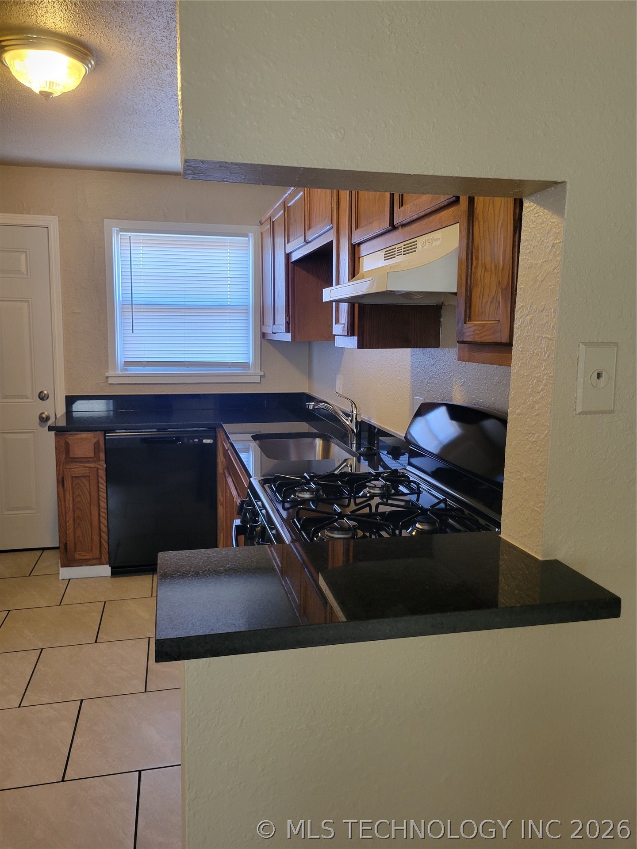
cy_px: 424
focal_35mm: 26
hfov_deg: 53.1
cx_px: 318
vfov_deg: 67.3
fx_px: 638
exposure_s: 1/60
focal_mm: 5.4
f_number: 1.8
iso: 250
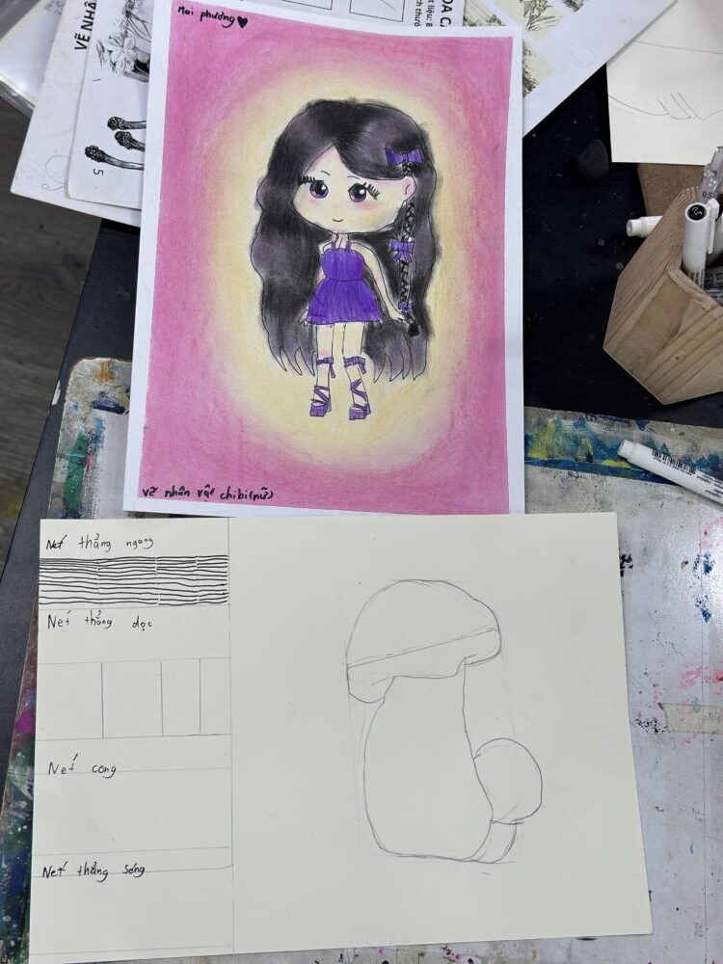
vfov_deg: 39.7
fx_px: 1337
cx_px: 362
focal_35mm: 48
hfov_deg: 30.3
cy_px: 482
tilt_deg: -72.4
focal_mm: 6.86
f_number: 1.78
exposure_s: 1/100
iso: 80
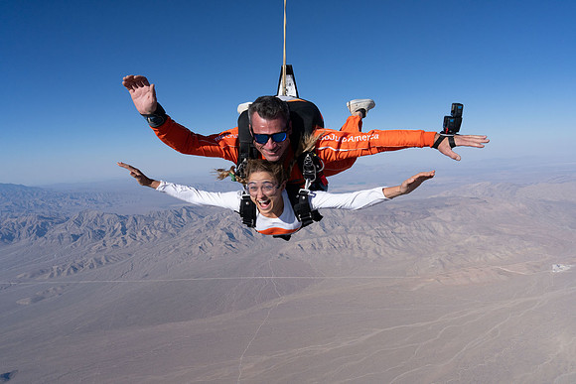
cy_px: 192
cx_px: 288
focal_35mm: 24
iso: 800
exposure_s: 1/2000
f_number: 11
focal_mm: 24
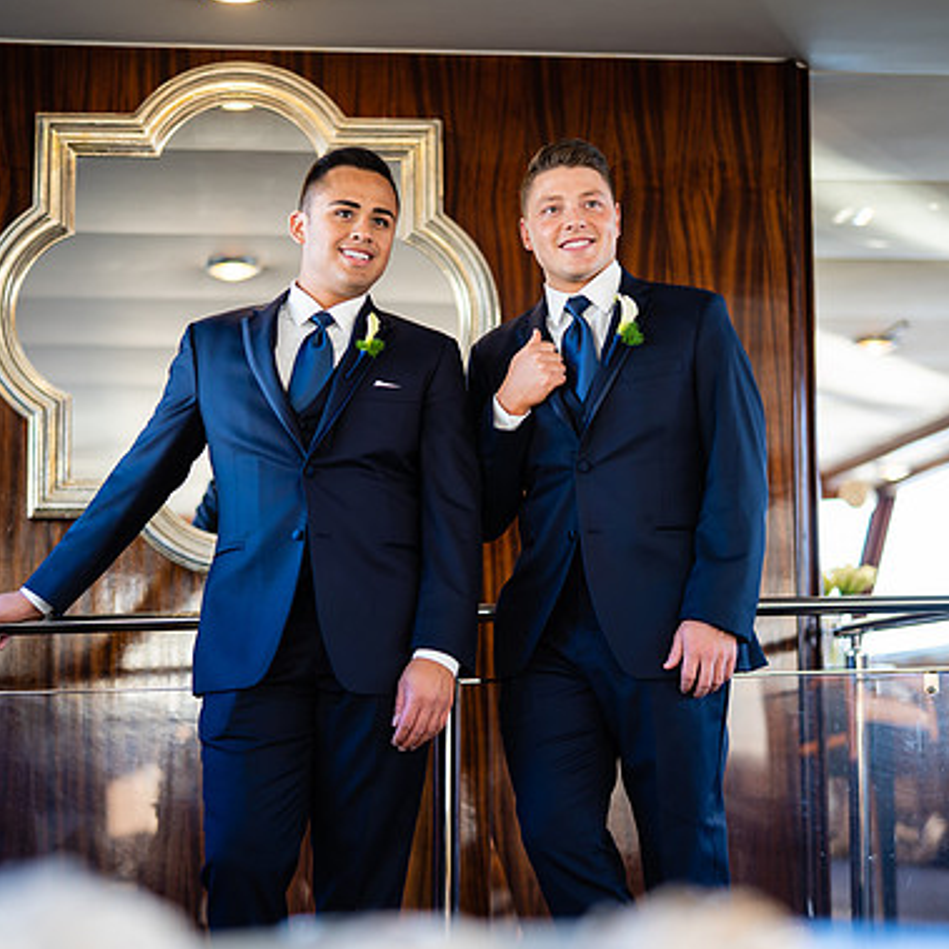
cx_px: 381
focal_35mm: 65
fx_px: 2016
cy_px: 474
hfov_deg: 26.4
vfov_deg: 26.5
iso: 160
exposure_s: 1/200
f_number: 1.4
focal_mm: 50
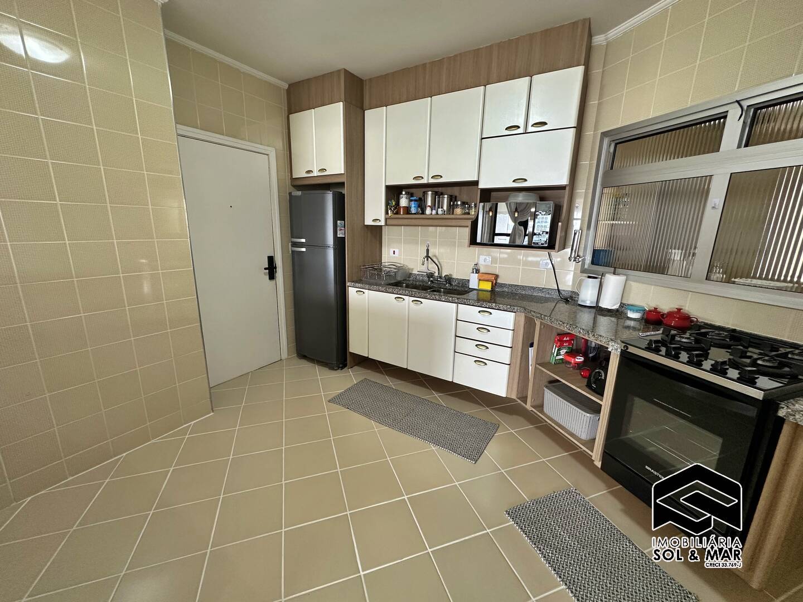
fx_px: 325
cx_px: 402
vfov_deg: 85.7
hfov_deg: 102.1
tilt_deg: -12.6
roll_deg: -1.8
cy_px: 301
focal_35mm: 14
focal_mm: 2.22
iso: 160
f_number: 2.2
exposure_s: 1/60
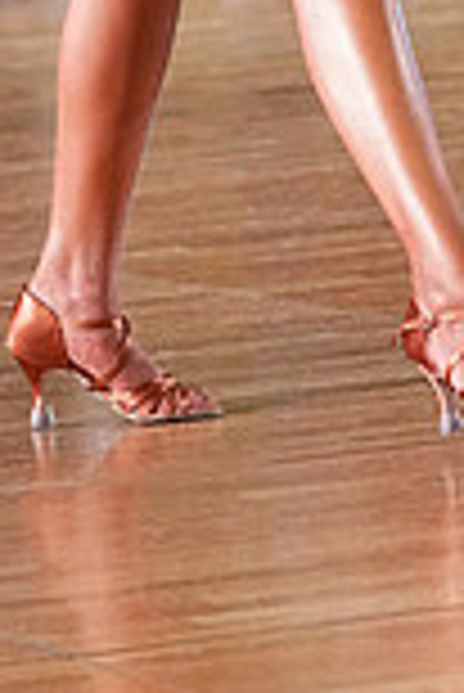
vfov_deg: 4.3
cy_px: -594
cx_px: 471
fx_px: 9220
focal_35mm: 478
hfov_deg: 2.9
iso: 8000
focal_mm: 127
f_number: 4.5
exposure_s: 1/400
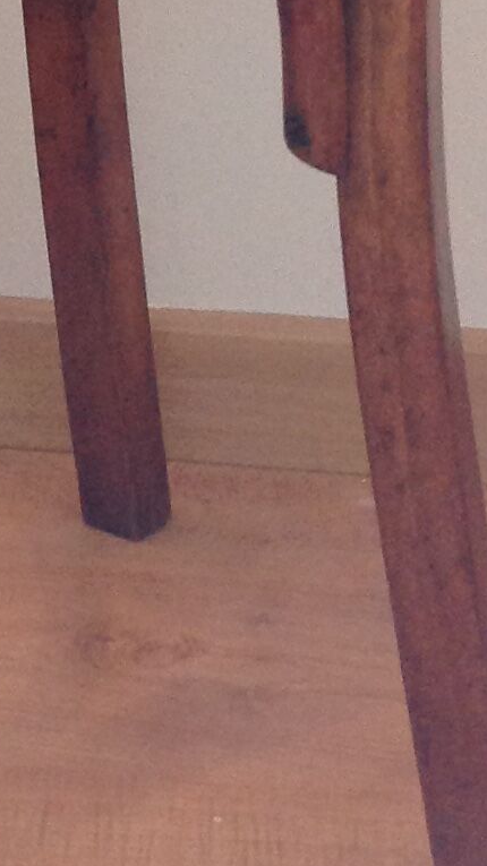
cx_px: -262
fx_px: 2963
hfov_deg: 9.1
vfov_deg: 15.9
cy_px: -211
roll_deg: +2.0
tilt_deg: -12.8
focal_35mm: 129
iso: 160
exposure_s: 1/15
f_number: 2.4
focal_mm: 4.28
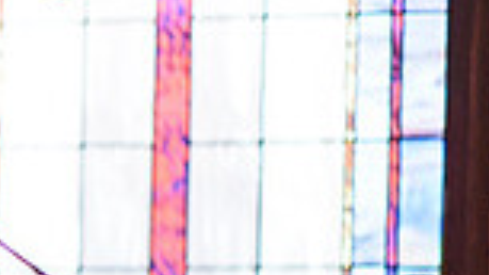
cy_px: 606
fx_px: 7895
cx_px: -839
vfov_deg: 2.0
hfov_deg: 3.5
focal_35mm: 609
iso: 220
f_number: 1.4
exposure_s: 1/100
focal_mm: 105
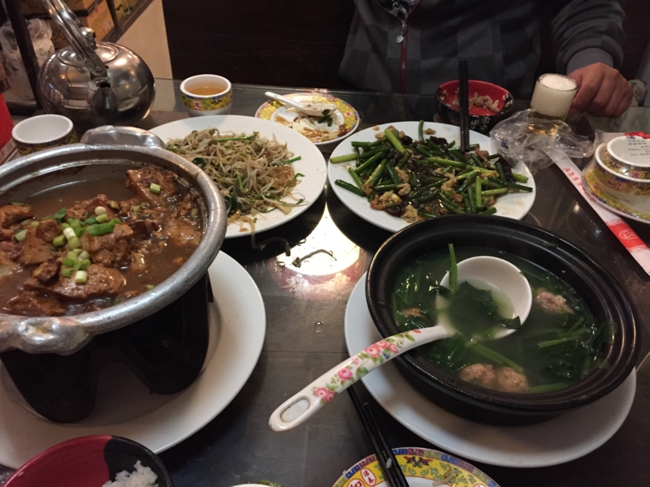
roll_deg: -2.7
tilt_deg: -42.2
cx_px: 325
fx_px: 545
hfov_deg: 61.7
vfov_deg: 48.2
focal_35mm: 29
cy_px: 244
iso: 250
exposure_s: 1/15
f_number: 2.2
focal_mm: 4.15
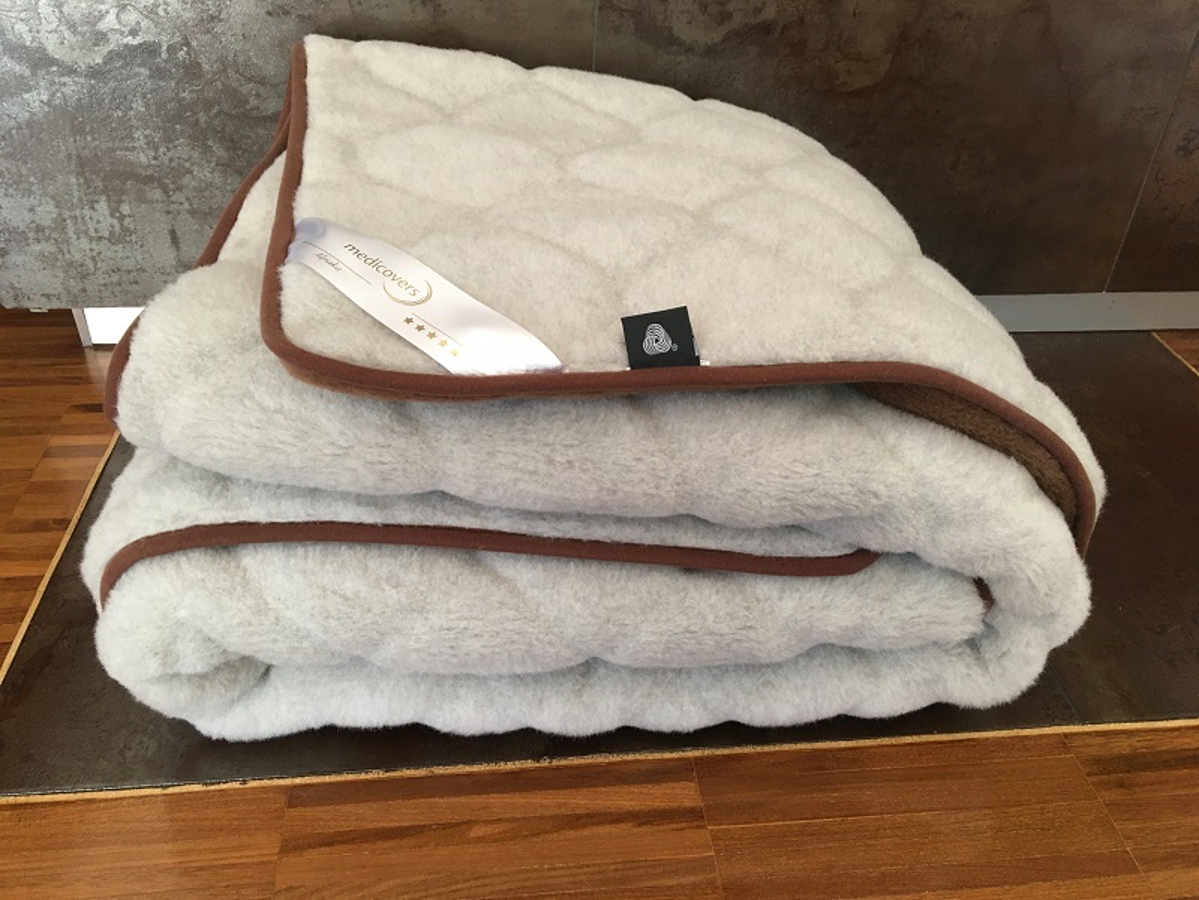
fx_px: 1004
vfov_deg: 48.2
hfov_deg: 61.7
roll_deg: -2.6
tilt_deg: -36.1
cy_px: 450
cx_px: 600
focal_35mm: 29
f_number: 2.2
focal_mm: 4.15
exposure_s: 1/33
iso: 125
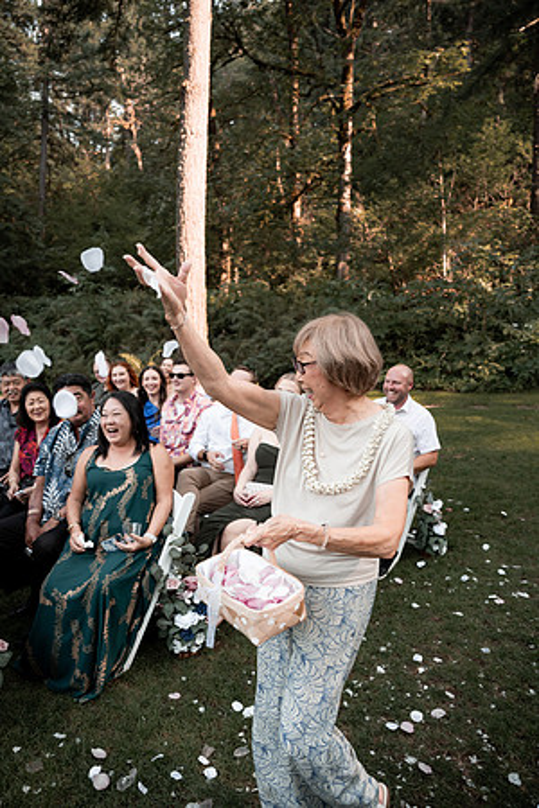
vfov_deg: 73.7
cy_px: 404
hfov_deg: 53.1
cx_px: 270
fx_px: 539
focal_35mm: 24
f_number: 2.8
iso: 200
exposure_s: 1/500
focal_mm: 24
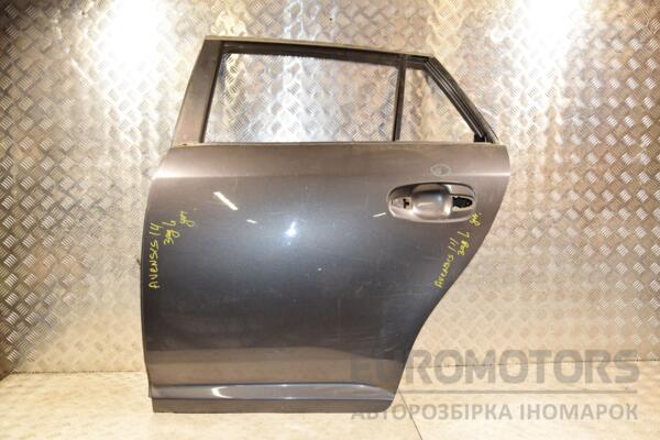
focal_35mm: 36
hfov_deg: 53.1
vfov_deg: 36.9
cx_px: 330
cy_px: 220
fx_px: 660
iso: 800
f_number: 5
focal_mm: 24
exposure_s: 1/160
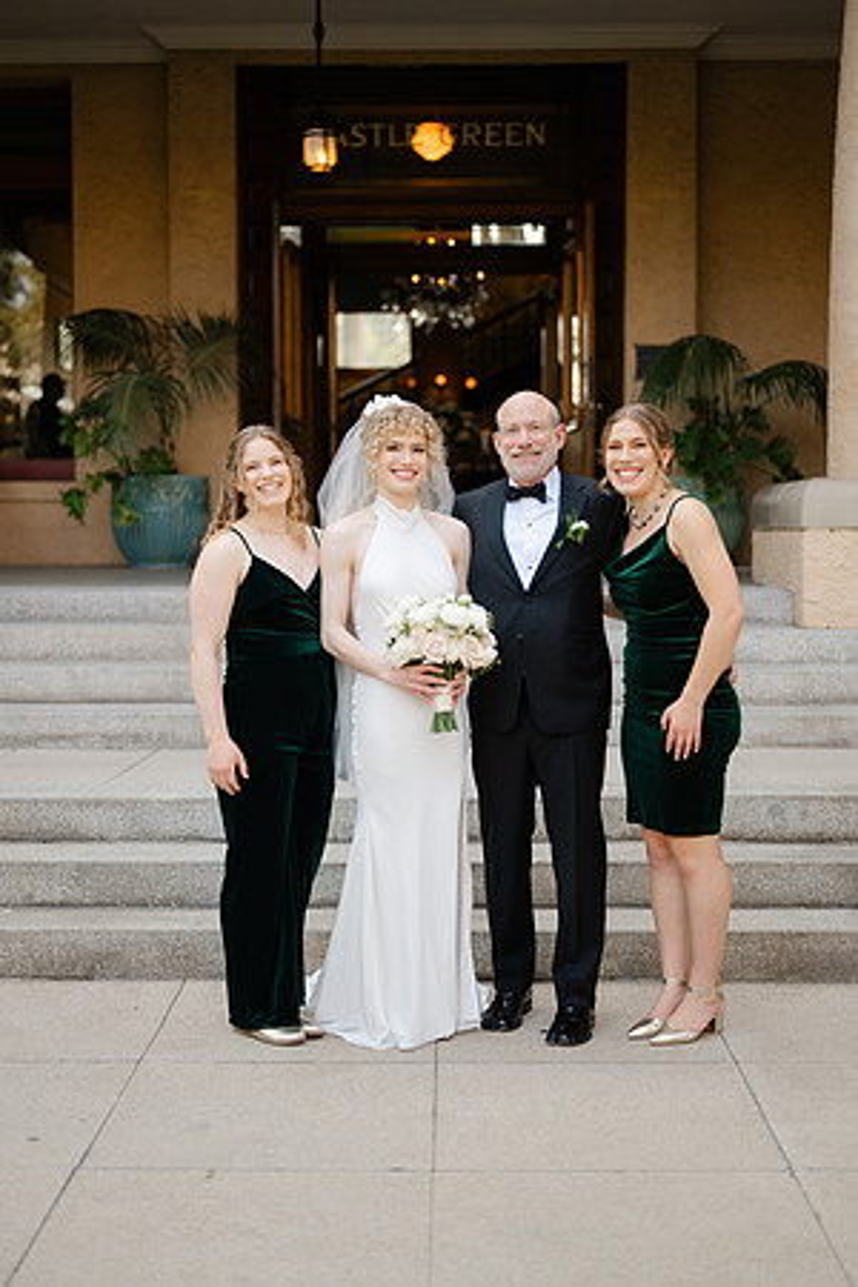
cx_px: 429
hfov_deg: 27.0
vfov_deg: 39.6
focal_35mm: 50
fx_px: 1787
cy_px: 644
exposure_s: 1/320
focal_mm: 50
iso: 64
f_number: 2
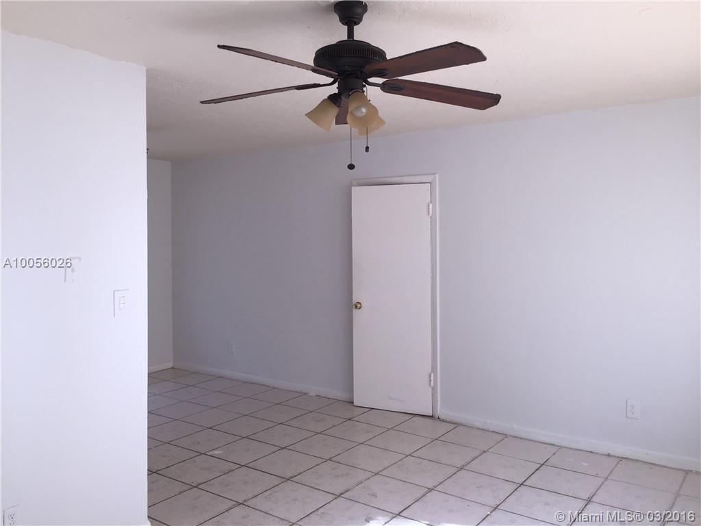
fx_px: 587
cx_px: 350
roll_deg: -0.3
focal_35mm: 29
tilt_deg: -0.8
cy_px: 263
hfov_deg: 61.7
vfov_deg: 48.2
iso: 40
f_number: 2.2
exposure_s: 1/120
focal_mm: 4.15
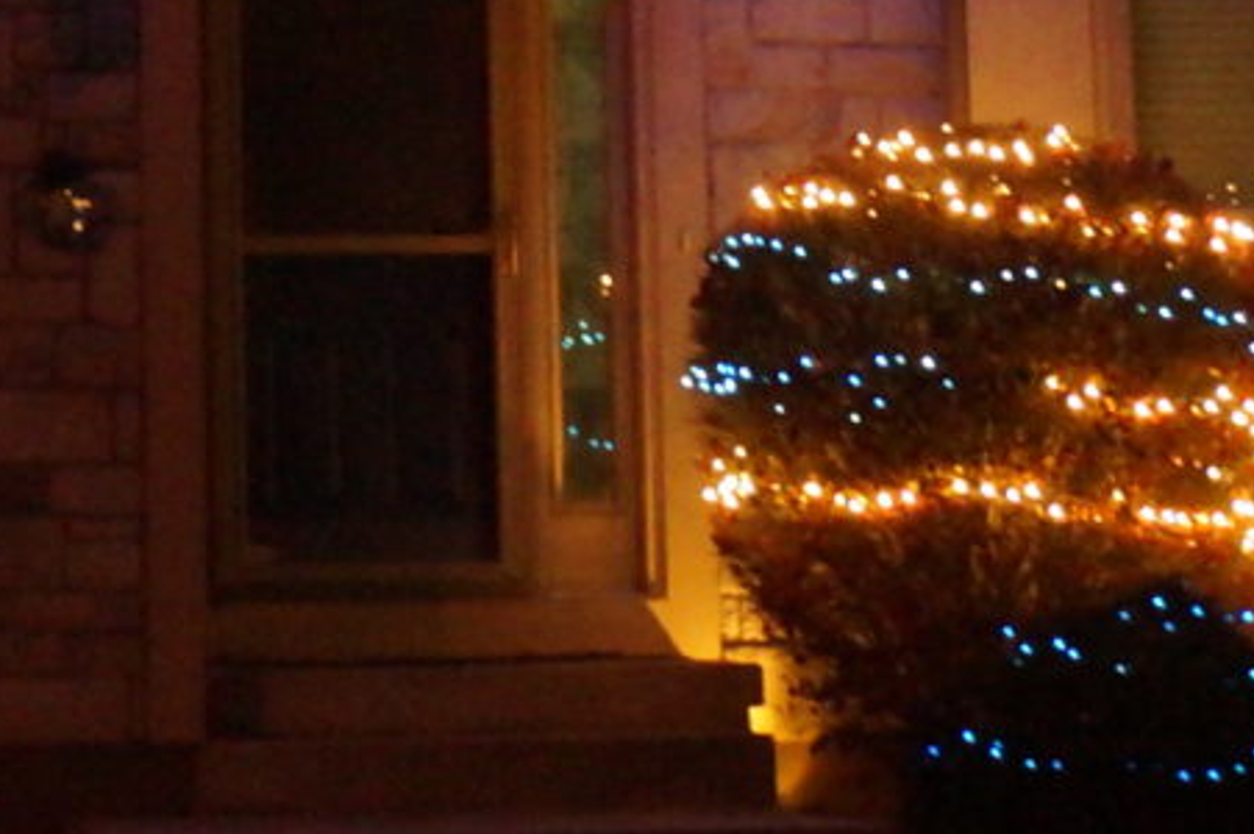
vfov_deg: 7.8
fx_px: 6022
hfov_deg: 11.8
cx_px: 95
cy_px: -432
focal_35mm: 173
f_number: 4
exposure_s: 1/13
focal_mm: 26
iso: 3200
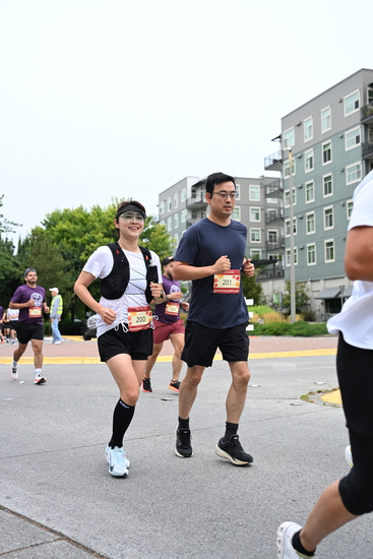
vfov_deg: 46.4
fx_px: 652
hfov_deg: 31.9
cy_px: 280
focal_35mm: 42
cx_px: 186
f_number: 4
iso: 1600
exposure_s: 1/800
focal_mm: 42
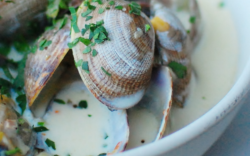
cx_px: 76
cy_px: 13
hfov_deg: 15.3
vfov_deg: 9.6
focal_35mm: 136
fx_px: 928
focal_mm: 35
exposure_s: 1/3200
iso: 1600
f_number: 1.8
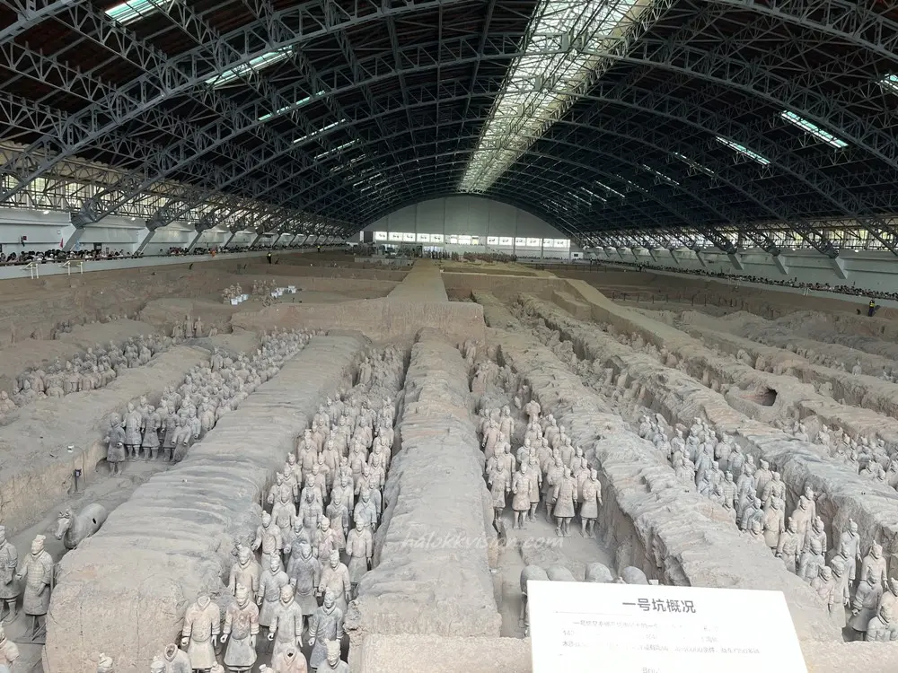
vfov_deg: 53.1
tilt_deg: -8.7
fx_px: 674
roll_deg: -1.1
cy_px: 336
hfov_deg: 67.3
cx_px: 449
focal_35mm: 26
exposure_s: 1/121
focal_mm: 5.1
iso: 80
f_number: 1.6
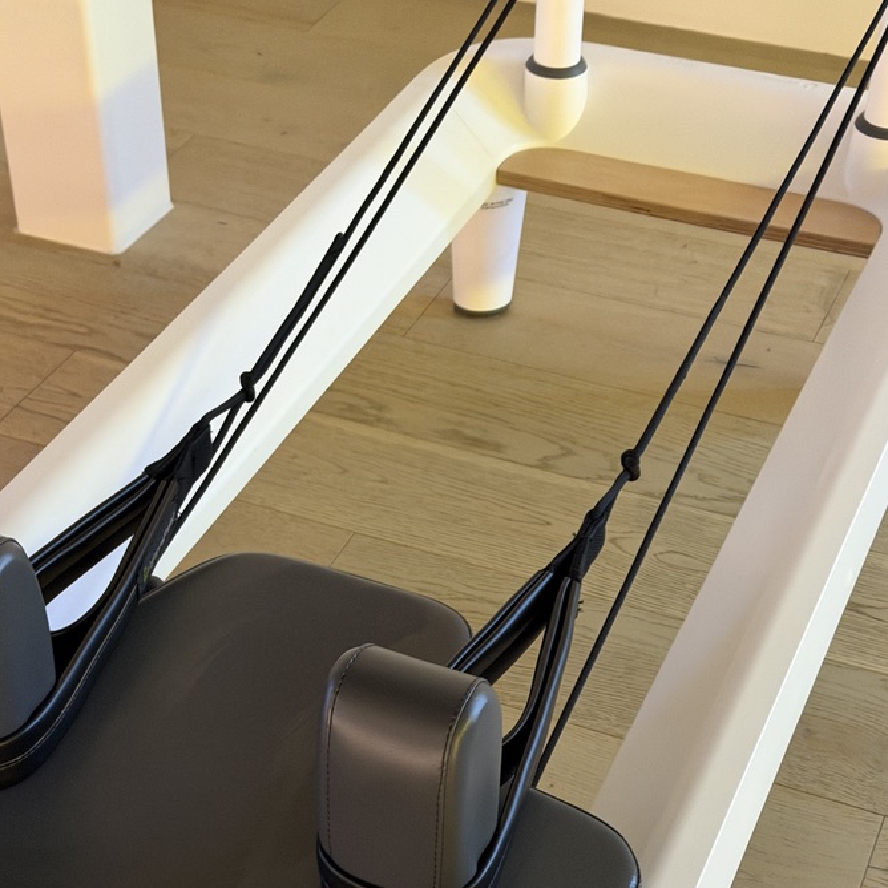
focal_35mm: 65
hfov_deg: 26.5
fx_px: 1886
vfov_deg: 26.3
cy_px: 630
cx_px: 427
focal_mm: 6.76
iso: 640
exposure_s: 1/30
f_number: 1.78
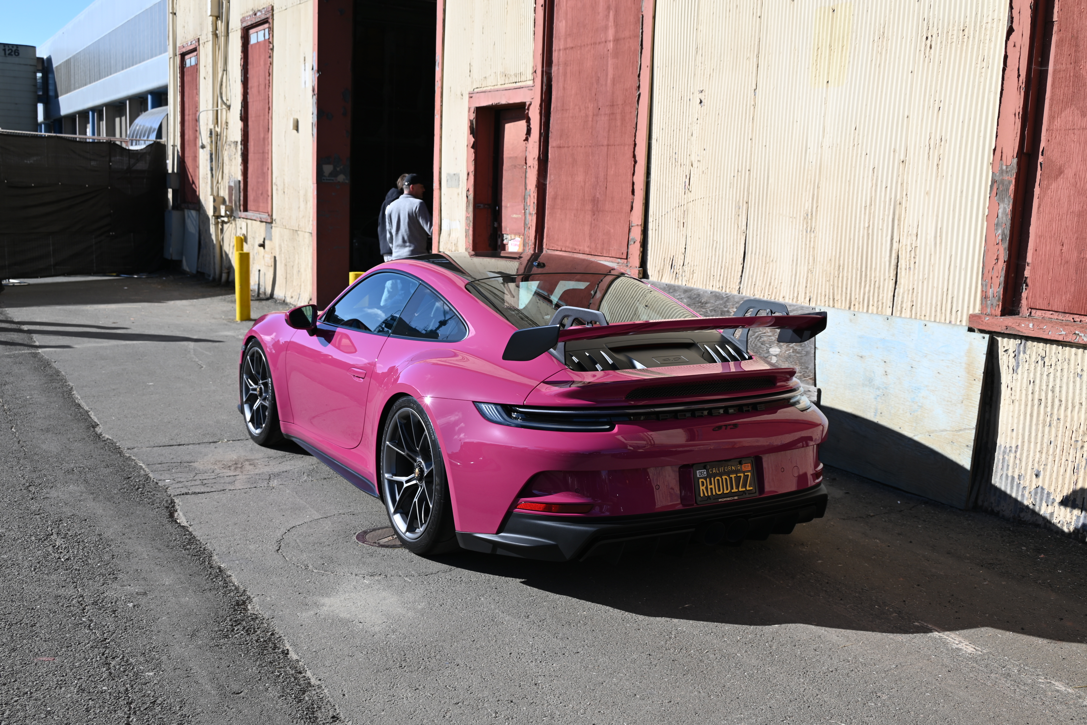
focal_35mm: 37
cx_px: 544
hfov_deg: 51.9
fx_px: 1118
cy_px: 362
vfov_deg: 36.0
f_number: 6.3
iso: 100
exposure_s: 1/320
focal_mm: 37
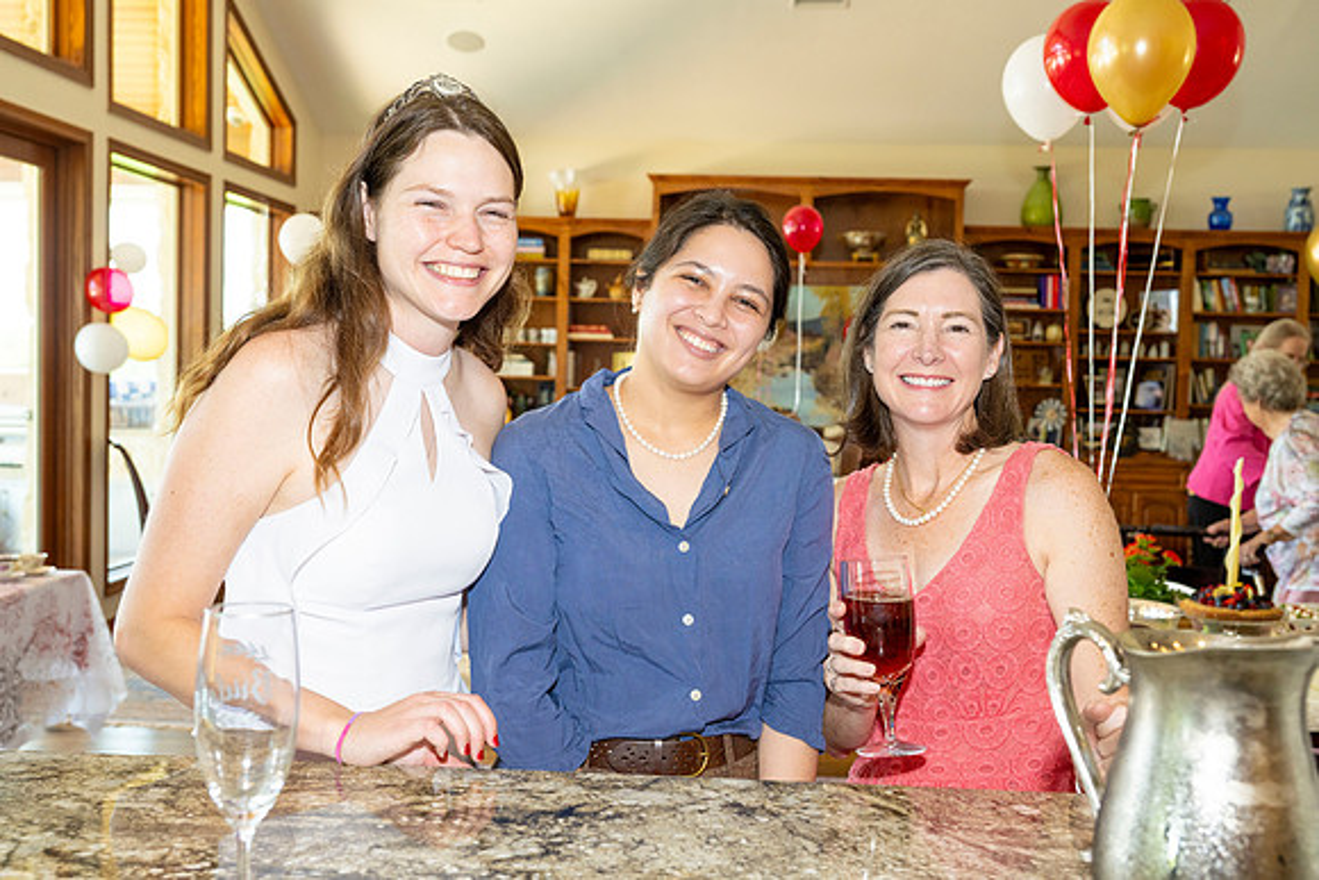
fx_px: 1356
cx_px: 660
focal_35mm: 37
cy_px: 440
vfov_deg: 36.0
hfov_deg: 51.9
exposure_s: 1/125
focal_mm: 37
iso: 800
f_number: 5.6
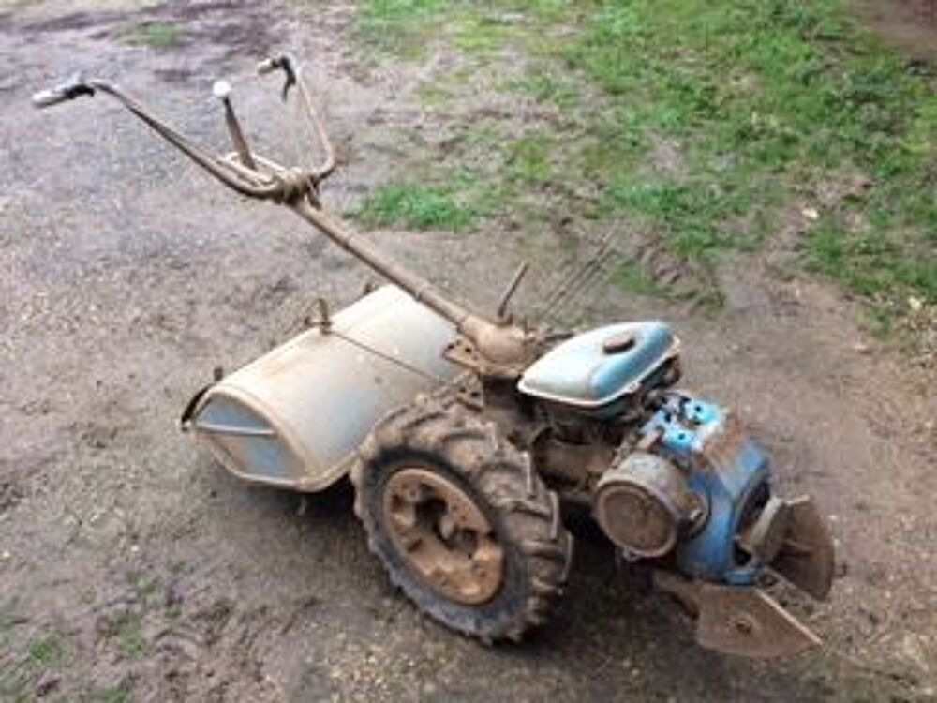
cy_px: 352
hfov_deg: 61.7
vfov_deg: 48.2
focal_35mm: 29
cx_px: 468
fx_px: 785
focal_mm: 4.15
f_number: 2.2
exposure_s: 1/33
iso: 50
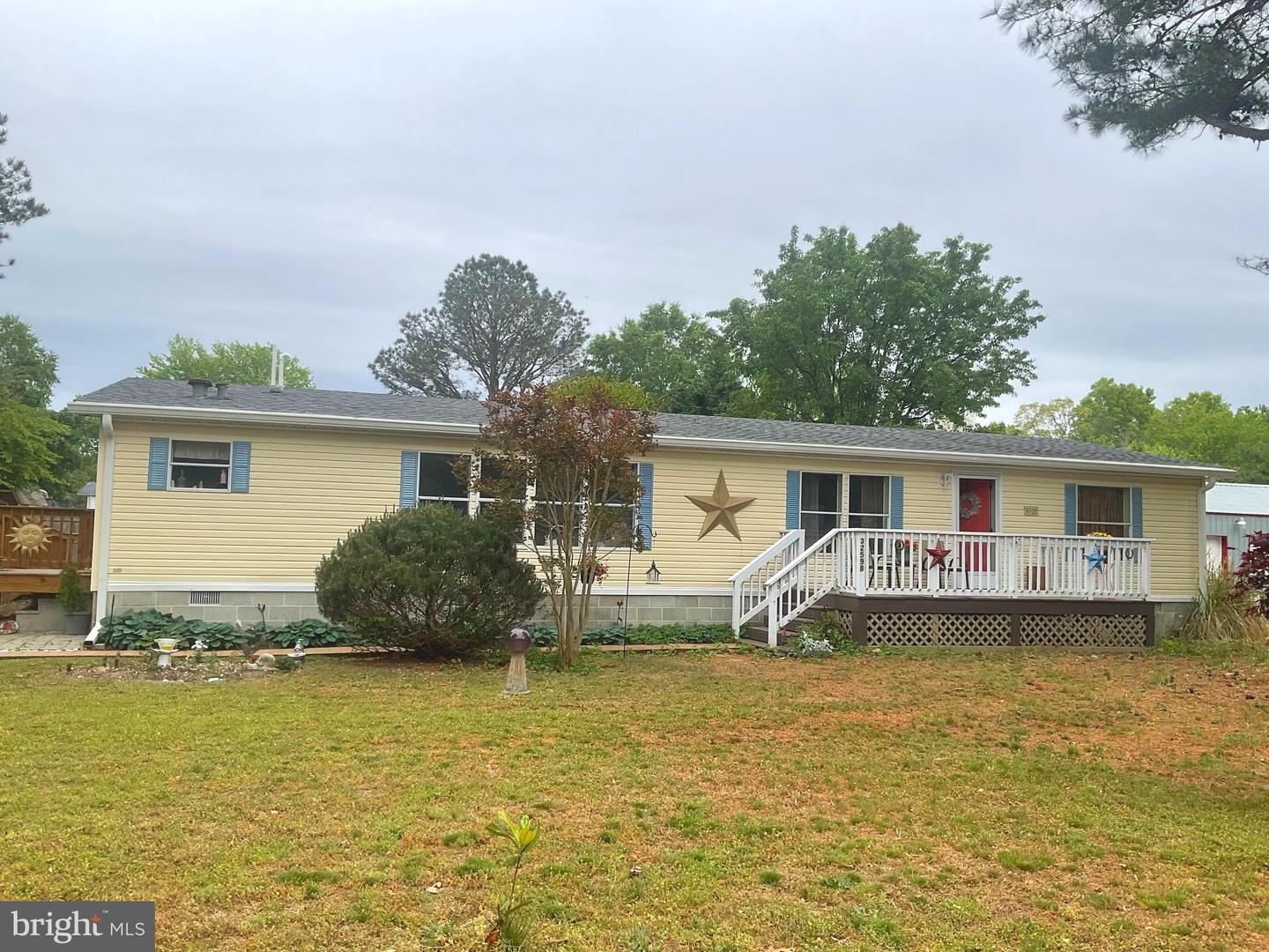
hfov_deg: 61.7
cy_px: 476
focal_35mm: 29
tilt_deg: +3.0
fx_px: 1063
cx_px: 634
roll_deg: -1.6
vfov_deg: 48.2
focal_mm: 3
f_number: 1.8
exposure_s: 1/1076
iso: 16
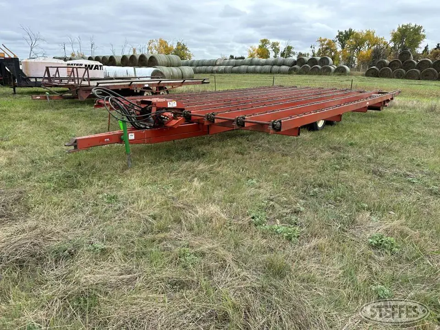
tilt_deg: -15.7
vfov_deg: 56.8
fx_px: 305
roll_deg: -3.7
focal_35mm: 24
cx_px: 220
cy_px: 165
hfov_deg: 71.6
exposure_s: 1/1562
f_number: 1.78
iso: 80
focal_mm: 6.86
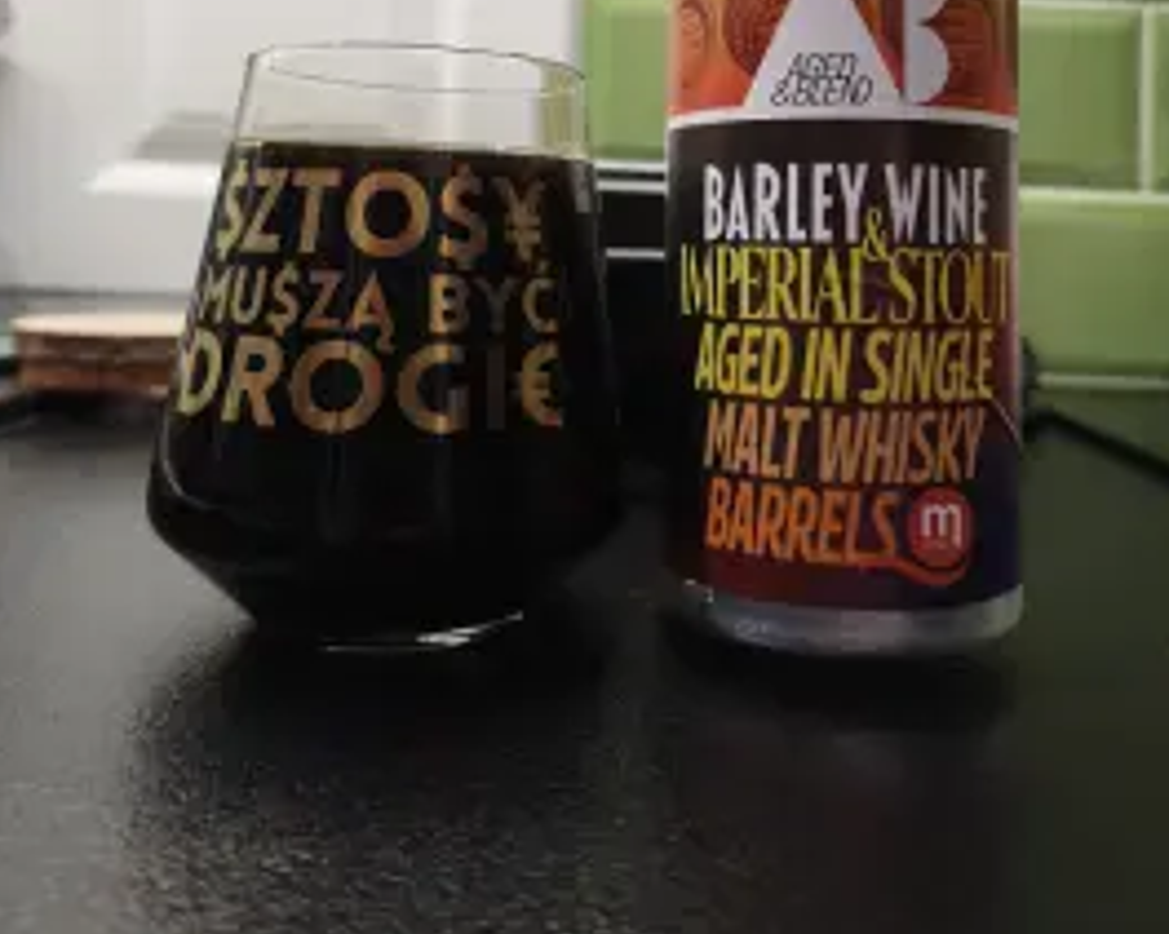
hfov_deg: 52.7
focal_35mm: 34
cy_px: 159
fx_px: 1176
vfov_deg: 41.1
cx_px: 655
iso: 400
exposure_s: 1/60
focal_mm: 5.35
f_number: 1.7
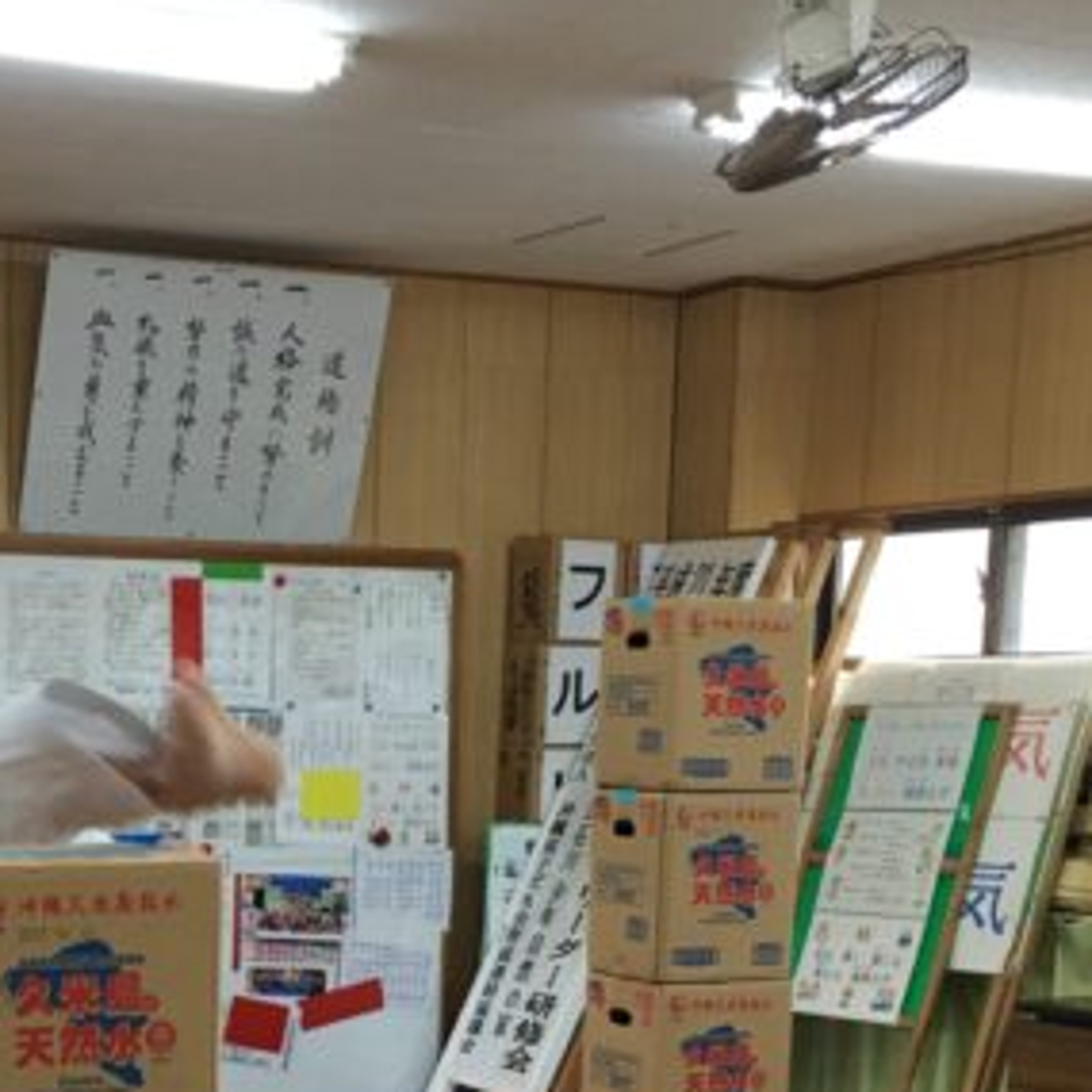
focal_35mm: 72
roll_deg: -1.0
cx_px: 176
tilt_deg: -7.3
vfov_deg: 23.1
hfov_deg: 23.5
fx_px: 2570
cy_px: 1073
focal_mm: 4.15
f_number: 2.2
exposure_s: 1/30
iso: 25
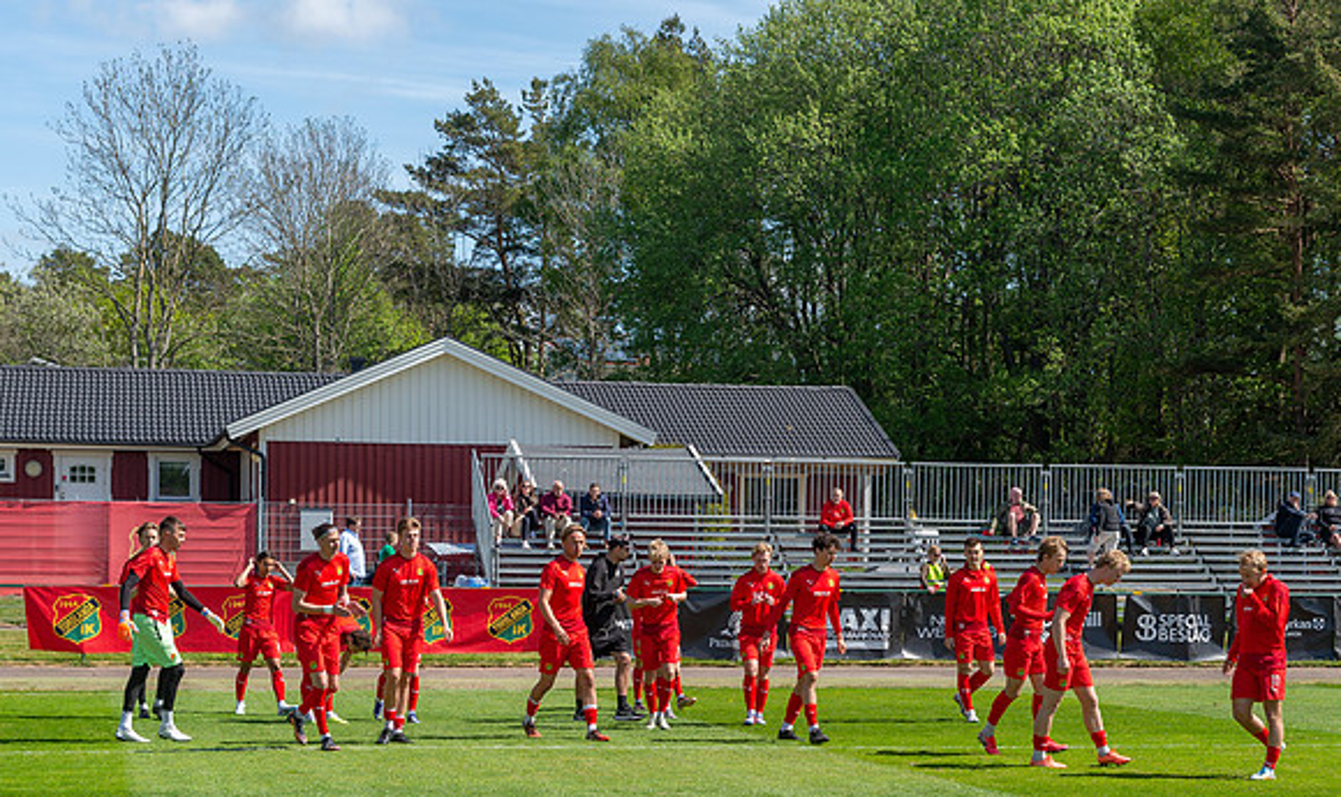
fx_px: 2612
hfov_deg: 28.8
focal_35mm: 72
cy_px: 645
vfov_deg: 17.2
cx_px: 694
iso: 140
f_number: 4
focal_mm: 46
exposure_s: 1/800
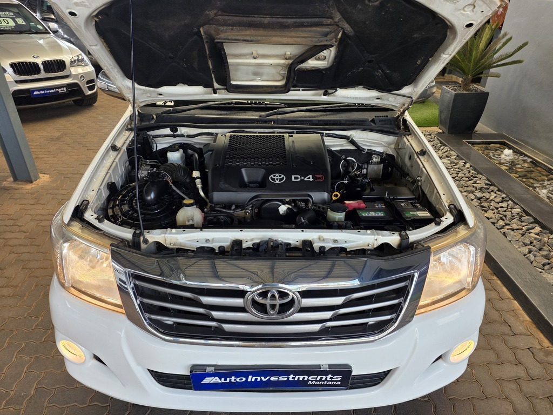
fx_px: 367
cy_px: 208
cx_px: 276
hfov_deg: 73.9
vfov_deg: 58.9
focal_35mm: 23
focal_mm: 6.25
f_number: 1.7
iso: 40
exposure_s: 1/180
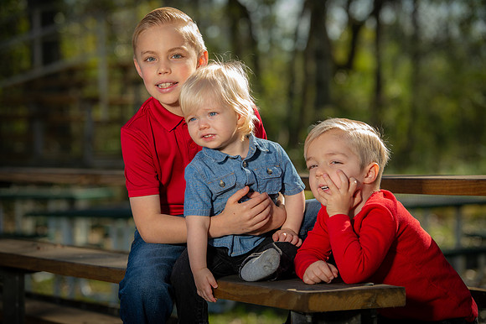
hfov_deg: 17.1
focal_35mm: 120
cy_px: 162
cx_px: 243
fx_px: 1619
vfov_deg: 11.4
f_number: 4.5
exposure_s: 1/250
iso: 50
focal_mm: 120
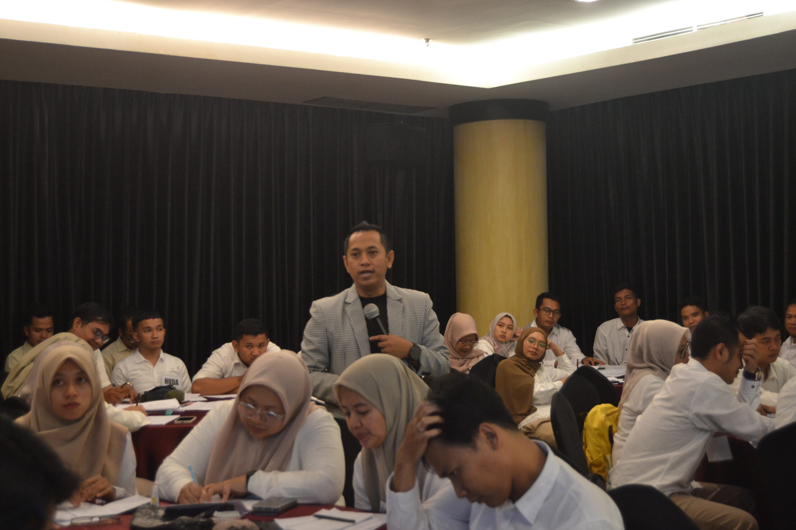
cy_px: 265
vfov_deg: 26.5
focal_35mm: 51
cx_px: 398
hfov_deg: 38.9
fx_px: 1128
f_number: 4.5
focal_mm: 34
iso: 1250
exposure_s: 1/60
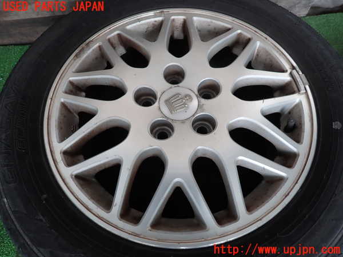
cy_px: 128
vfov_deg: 54.9
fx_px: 248
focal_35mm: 25
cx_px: 172
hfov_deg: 69.4
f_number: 2
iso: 200
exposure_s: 1/60
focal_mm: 4.5
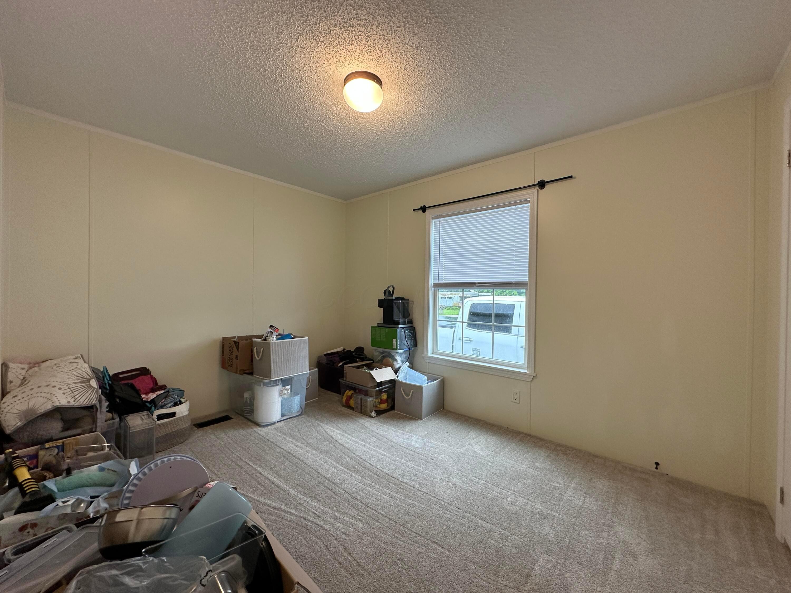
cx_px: 396
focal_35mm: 14
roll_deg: -0.1
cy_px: 296
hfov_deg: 102.1
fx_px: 320
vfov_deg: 85.7
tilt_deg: -0.1
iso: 160
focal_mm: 2.22
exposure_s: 1/120
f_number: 2.2
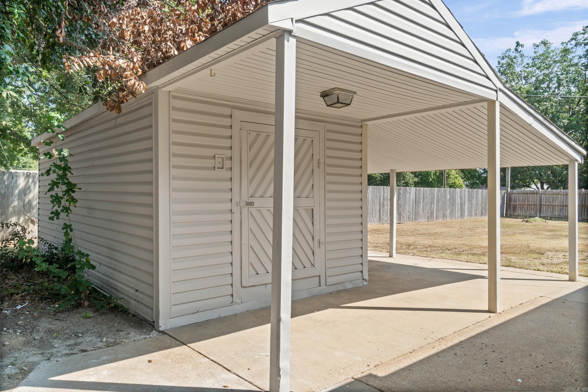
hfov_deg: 70.4
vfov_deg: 50.4
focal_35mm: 26
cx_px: 294
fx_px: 416
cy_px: 196
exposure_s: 1/60
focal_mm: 17
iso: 250
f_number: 9
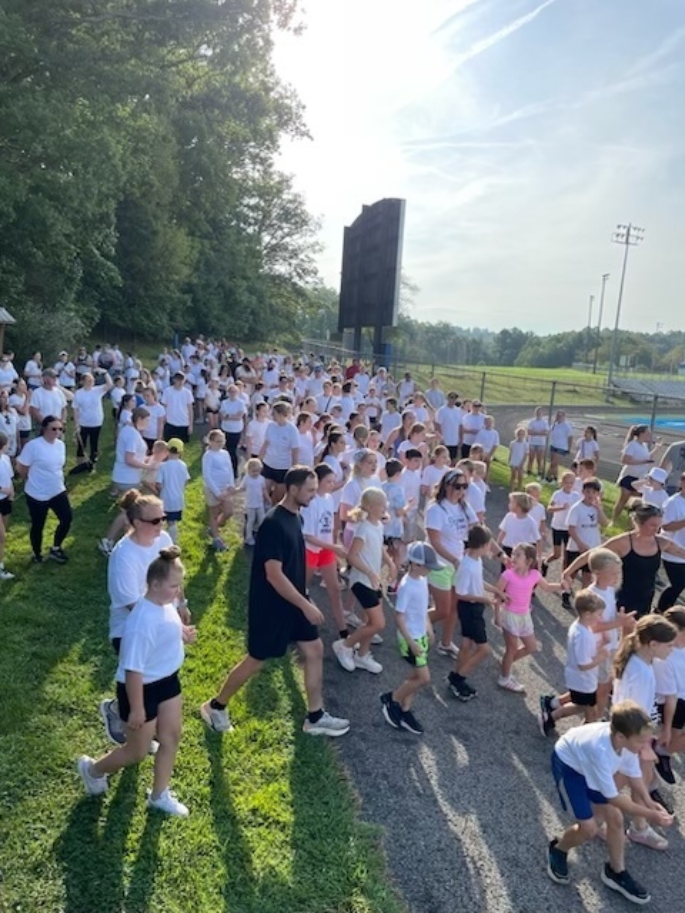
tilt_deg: -9.1
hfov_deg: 53.1
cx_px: 342
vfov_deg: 67.3
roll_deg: -4.0
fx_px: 686
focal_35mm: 26
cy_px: 456
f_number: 1.6
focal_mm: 4.2
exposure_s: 1/1553
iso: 32
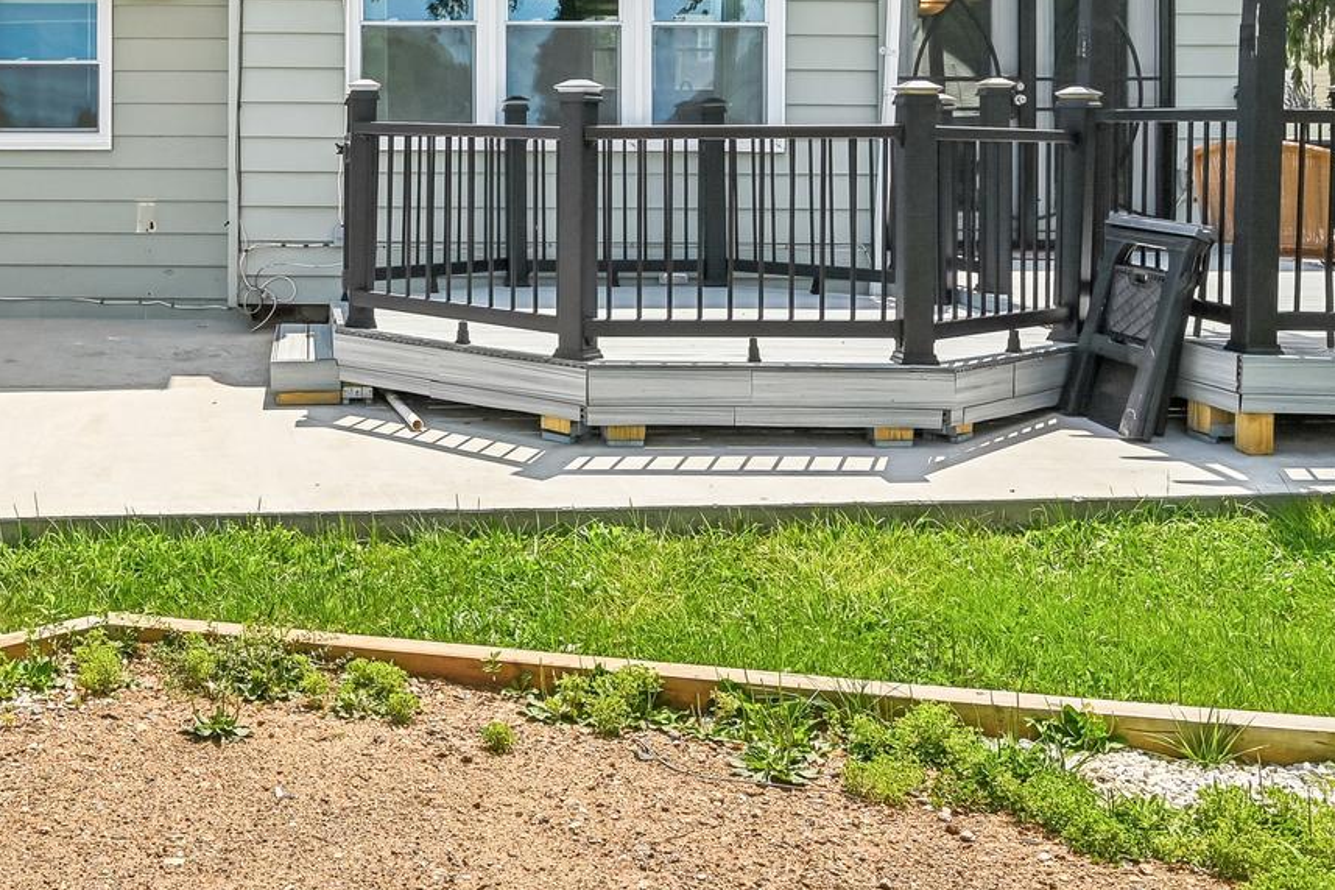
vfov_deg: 29.4
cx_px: 221
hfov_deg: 41.9
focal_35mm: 44
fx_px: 1638
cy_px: 136
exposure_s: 1/400
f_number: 8
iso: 100
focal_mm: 18.5
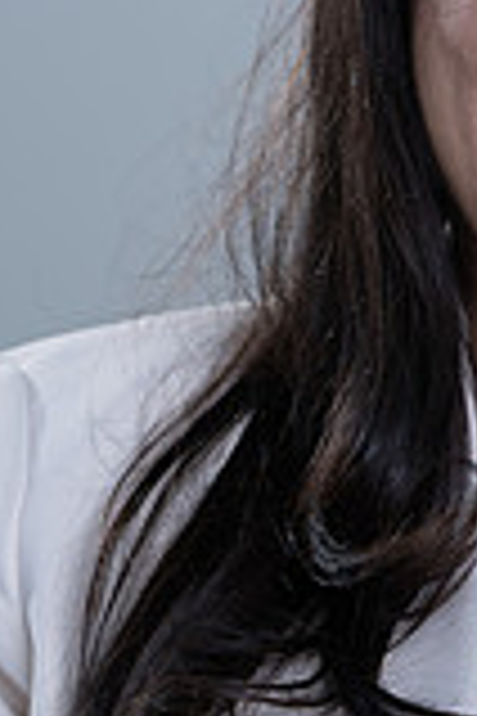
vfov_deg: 4.7
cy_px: 126
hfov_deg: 3.1
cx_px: 666
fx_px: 8784
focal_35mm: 442
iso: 160
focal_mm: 156
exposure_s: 1/200
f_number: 5.6
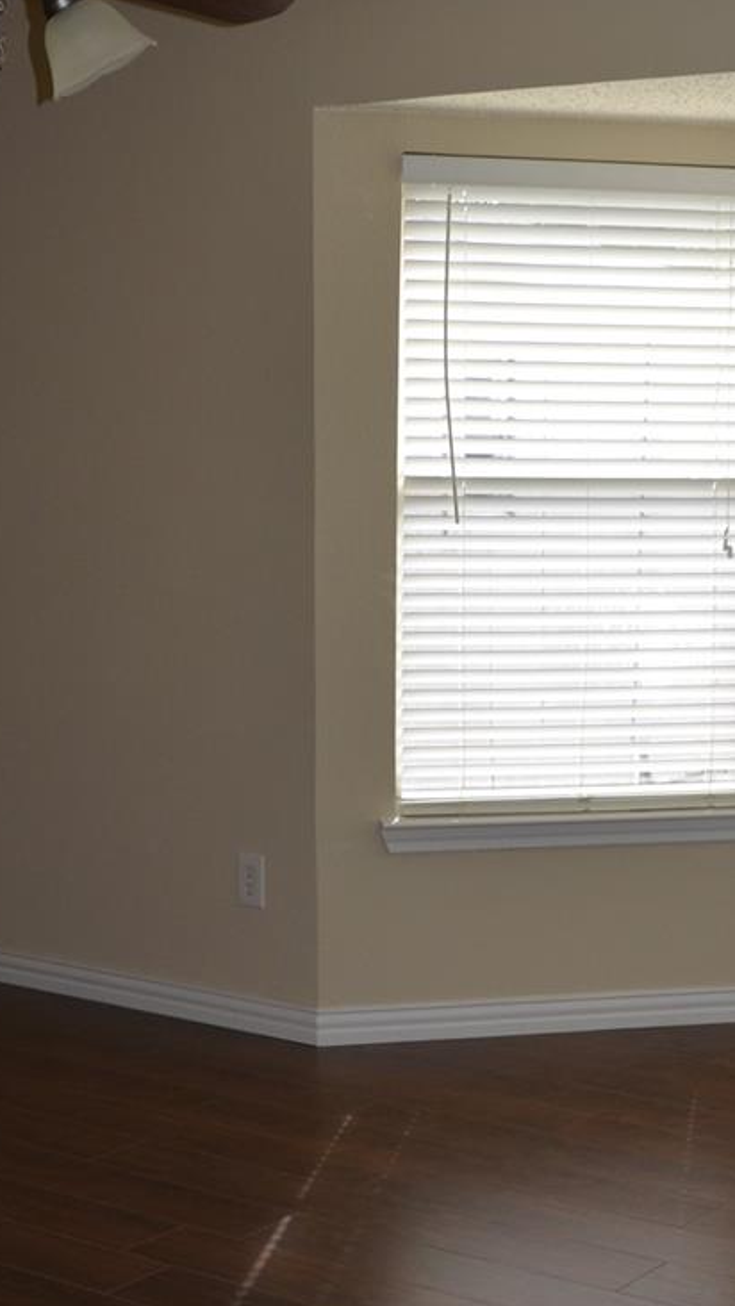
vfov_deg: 30.5
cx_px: 652
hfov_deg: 17.2
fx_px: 2393
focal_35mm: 69
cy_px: 610
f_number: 3.8
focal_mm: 21
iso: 250
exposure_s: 1/125
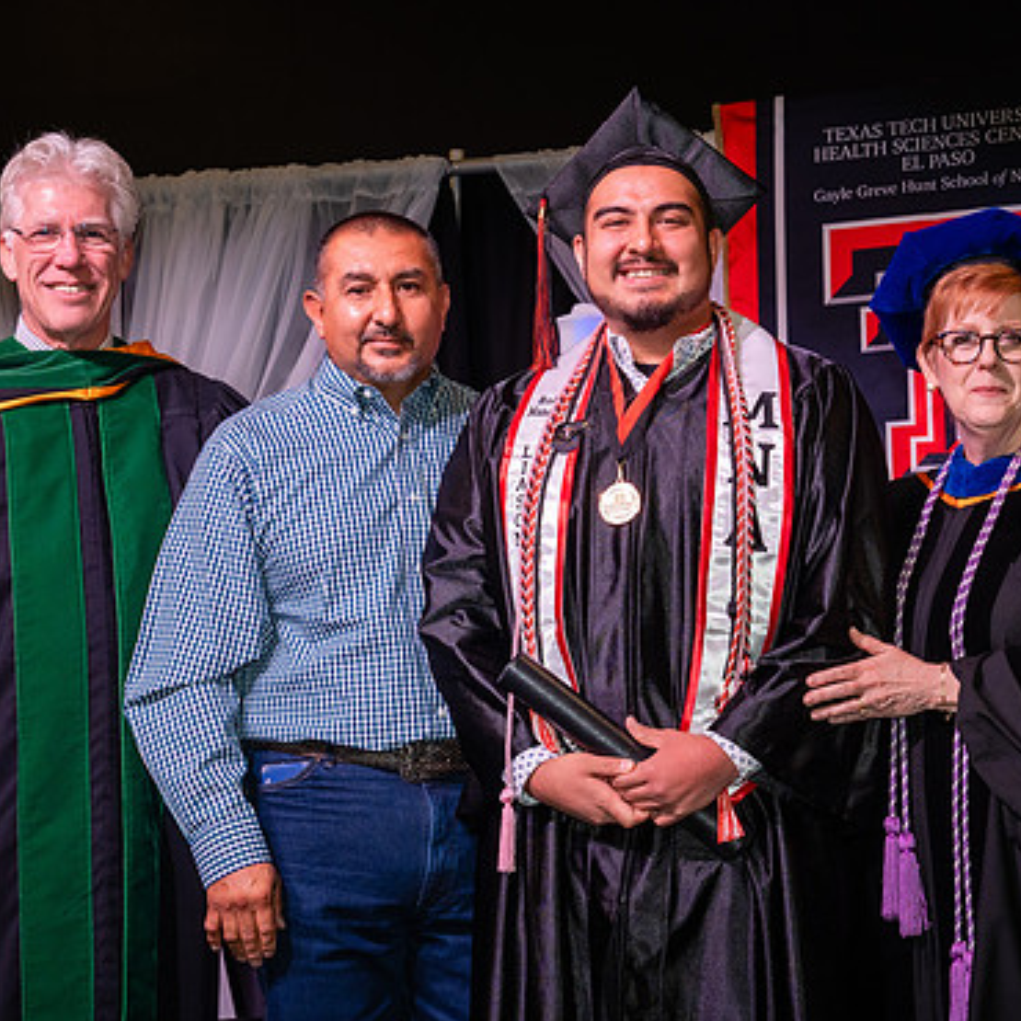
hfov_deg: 20.2
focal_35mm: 86
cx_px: 558
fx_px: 2870
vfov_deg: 20.2
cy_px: 586
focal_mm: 51
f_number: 5.6
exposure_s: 1/160
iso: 1250
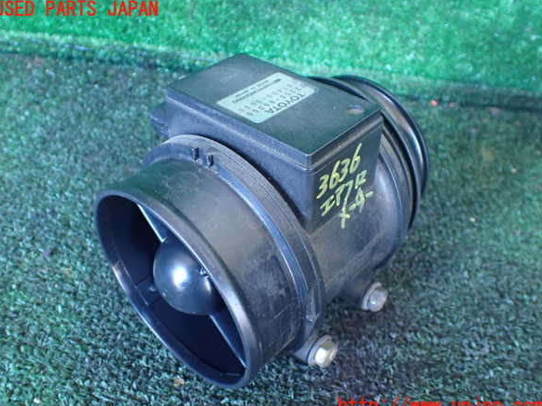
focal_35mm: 31
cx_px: 269
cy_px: 208
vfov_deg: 45.4
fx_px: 485
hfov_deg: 58.4
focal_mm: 5.4
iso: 800
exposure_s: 1/30
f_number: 2.3
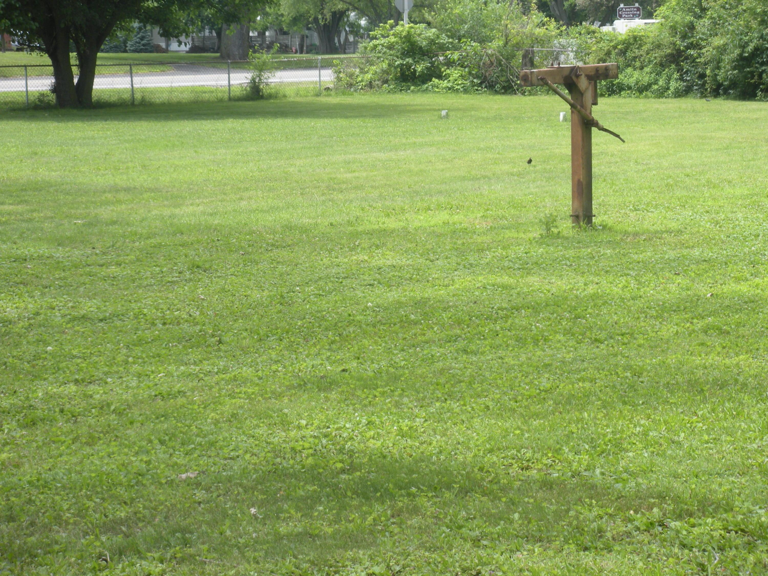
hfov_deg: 19.6
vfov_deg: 14.8
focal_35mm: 100
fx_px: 2219
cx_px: 384
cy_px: 288
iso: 79
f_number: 5
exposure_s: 1/120
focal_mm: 17.4
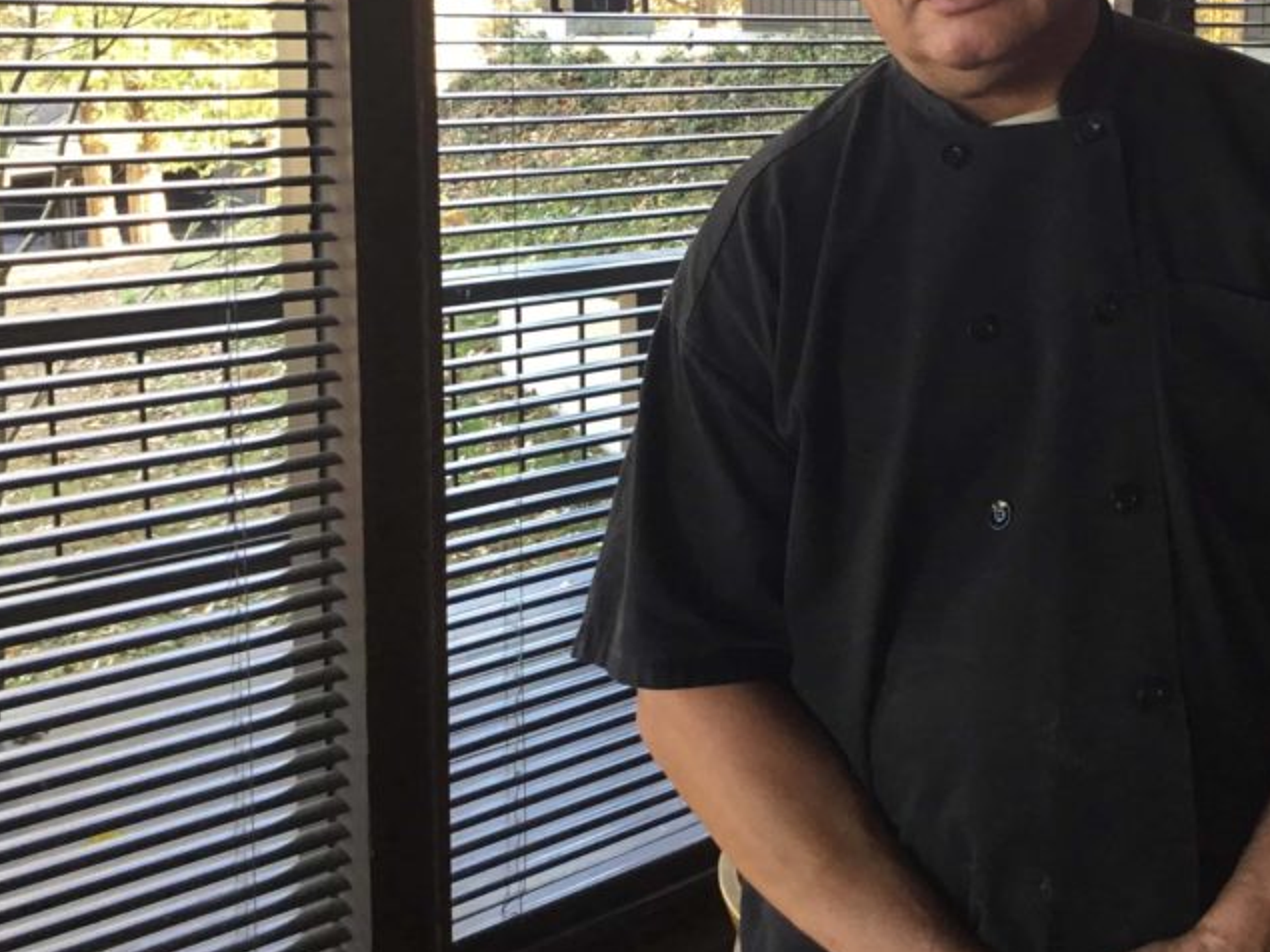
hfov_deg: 36.9
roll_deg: -0.4
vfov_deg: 28.7
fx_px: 1834
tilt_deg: -7.1
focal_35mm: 50
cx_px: 1008
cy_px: 258
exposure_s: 1/30
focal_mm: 3.3
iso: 100
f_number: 2.4
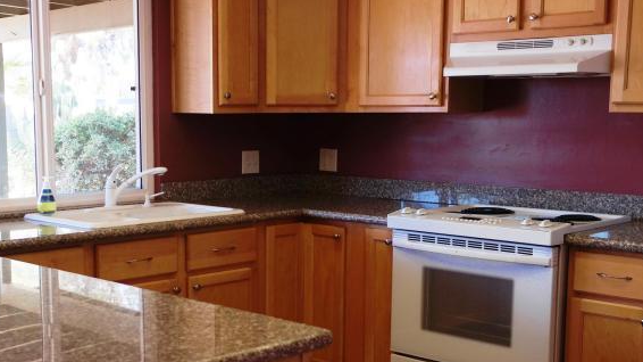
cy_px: 248
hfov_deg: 37.8
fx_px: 937
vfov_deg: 21.7
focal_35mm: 55
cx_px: 281
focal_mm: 22
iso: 200
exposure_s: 1/80
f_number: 3.5
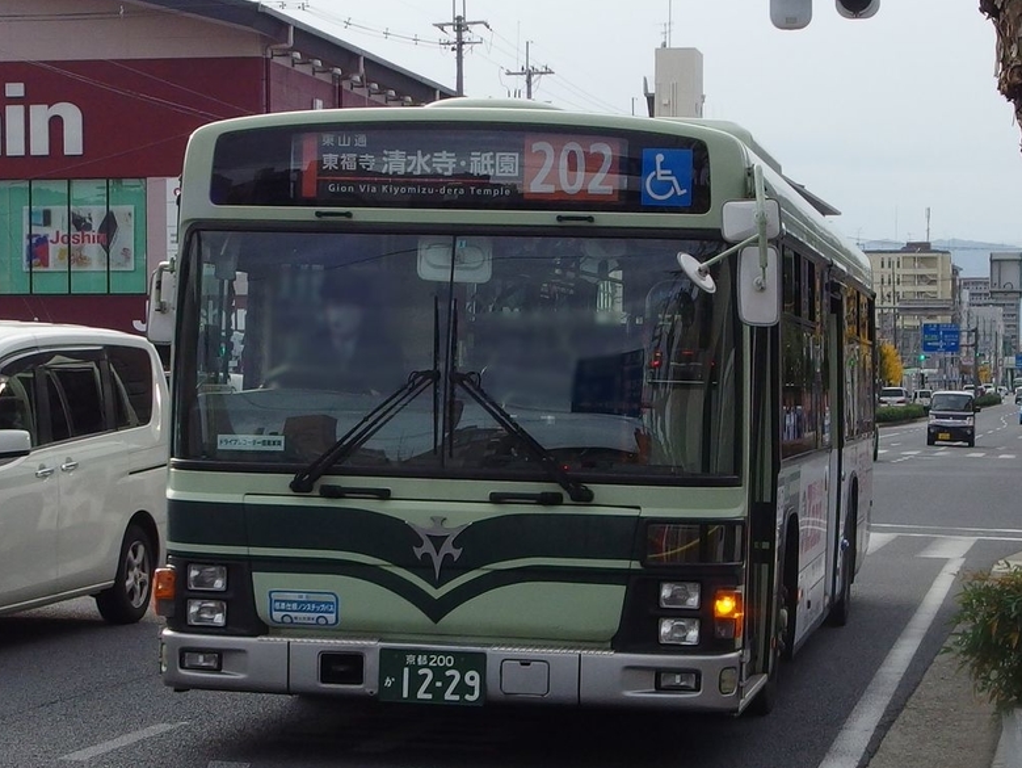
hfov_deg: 47.8
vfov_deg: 36.8
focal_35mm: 39
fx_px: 1152
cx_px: 516
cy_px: 387
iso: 200
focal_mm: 8.1
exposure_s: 1/400
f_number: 4
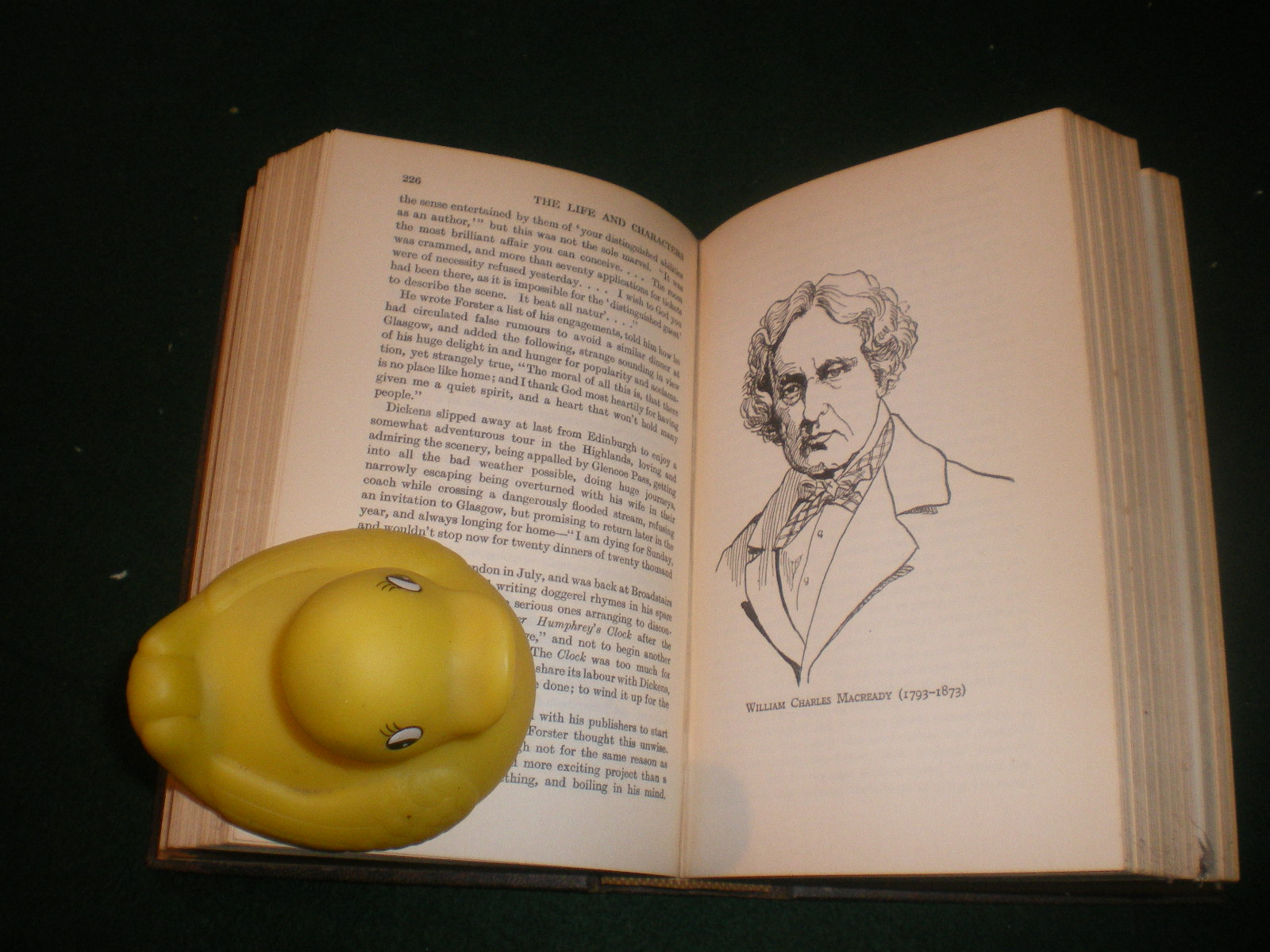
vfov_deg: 37.7
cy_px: 476
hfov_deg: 49.0
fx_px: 1394
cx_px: 635
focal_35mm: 38
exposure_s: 1/50
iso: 200
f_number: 4.6
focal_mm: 6.3
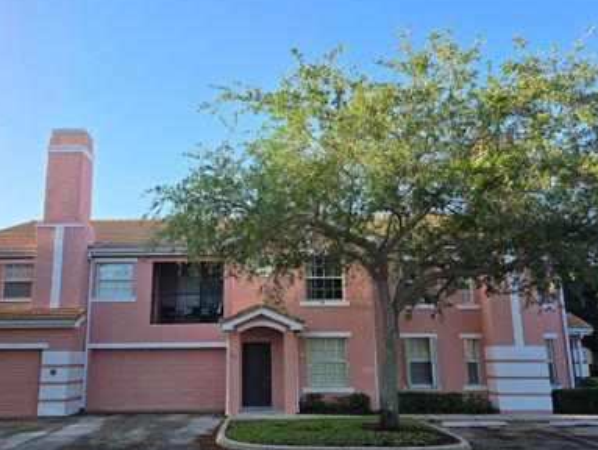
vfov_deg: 46.7
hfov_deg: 59.6
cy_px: 257
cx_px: 253
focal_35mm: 30
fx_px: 519
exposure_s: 1/210
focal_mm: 6.3
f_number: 1.7
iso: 12
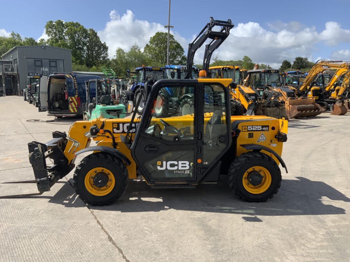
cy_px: 134
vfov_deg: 46.8
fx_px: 303
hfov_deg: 60.0
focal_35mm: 30
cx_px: 174
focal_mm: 3
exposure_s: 1/1730
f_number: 1.8
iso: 16
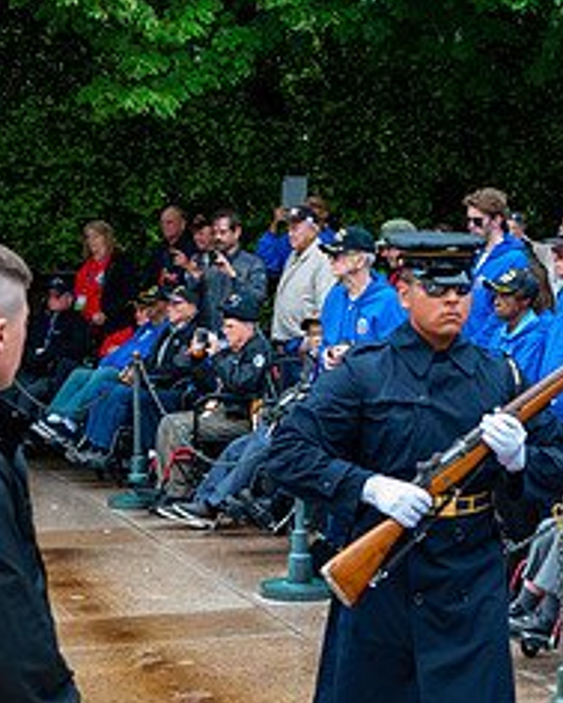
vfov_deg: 19.1
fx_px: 2081
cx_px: 395
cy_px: 450
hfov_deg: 15.4
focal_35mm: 100
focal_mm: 56
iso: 640
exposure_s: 1/100
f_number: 6.3
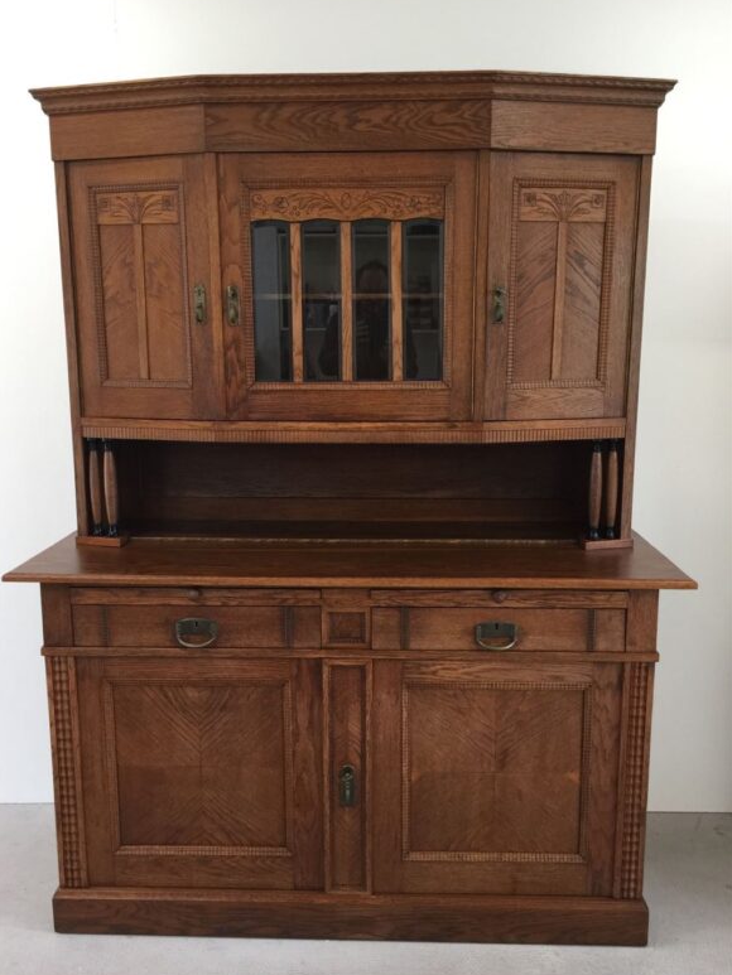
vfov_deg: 60.0
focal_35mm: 30
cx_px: 355
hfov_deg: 46.8
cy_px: 488
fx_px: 846
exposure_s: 1/17
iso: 50
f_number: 2.2
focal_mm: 4.15
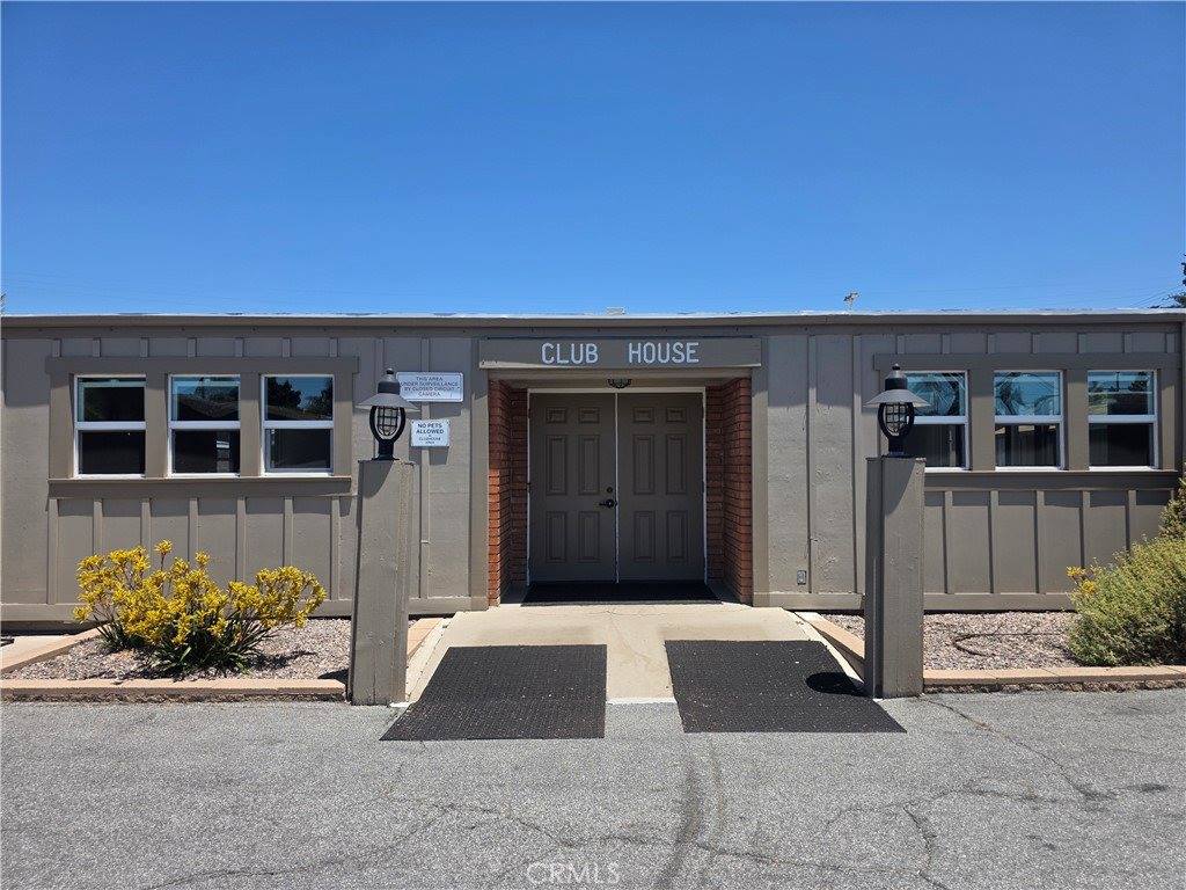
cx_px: 593
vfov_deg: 58.9
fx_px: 788
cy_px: 445
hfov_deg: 73.9
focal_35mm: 23
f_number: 1.7
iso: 80
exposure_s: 1/5153
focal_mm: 6.3
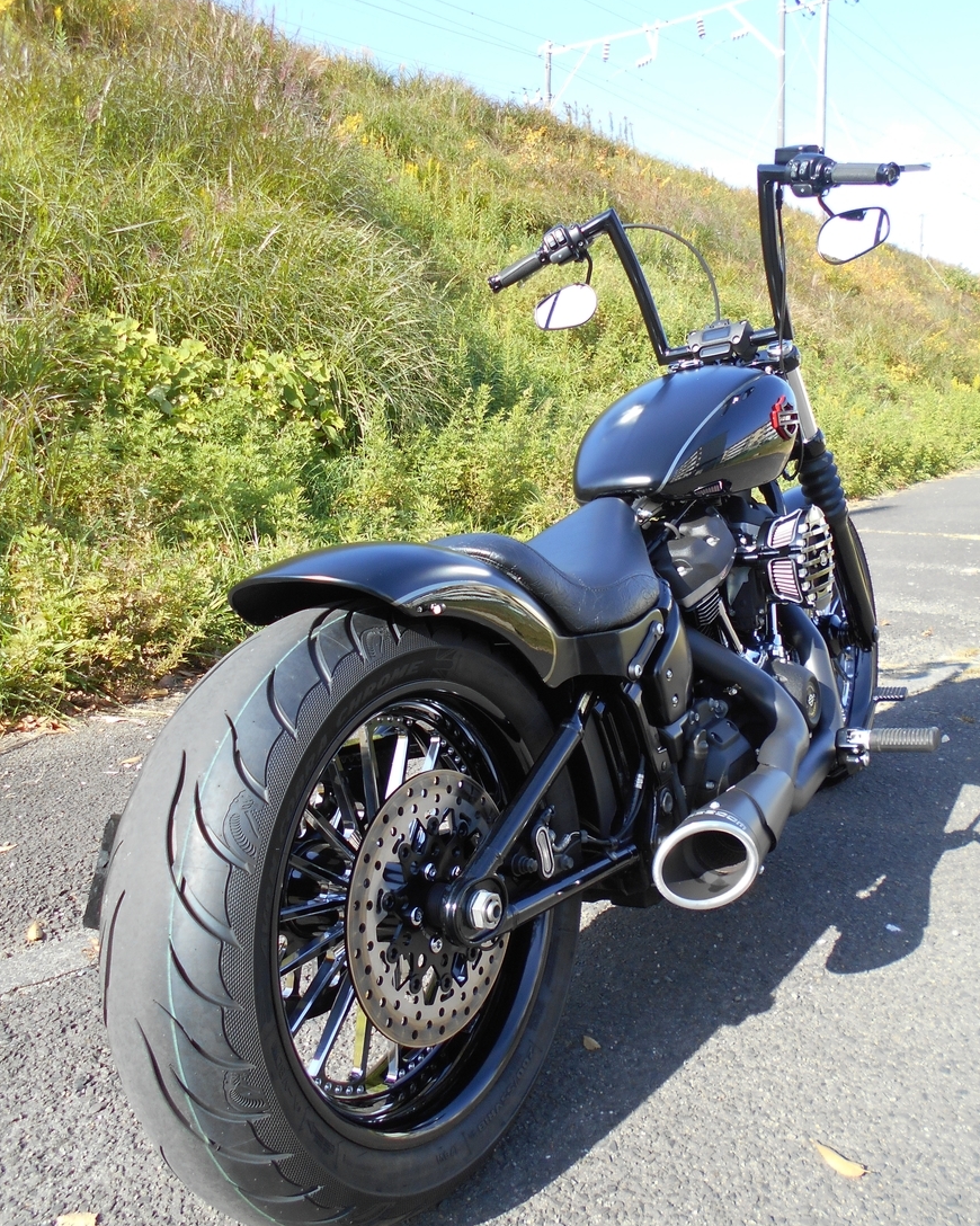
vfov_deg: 62.2
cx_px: 491
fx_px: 1015
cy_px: 625
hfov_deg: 51.5
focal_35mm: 28
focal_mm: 4.6
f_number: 3.2
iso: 80
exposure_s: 1/250
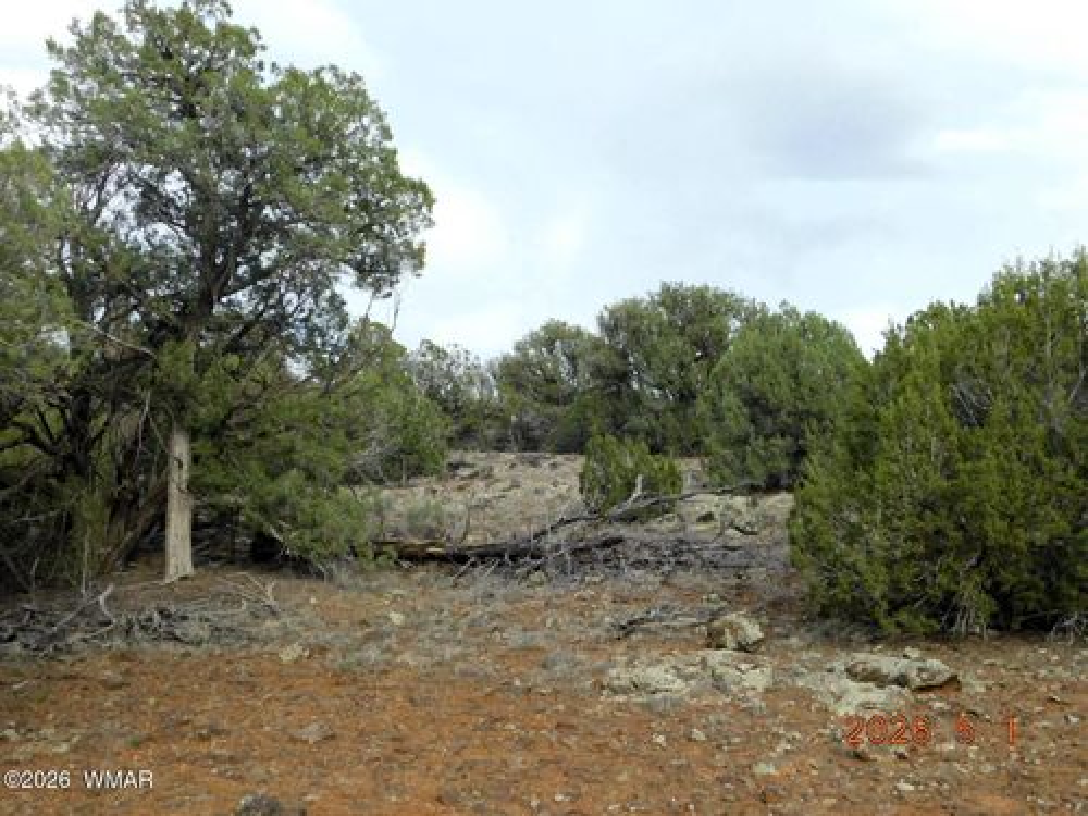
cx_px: 544
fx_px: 1257
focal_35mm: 40
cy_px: 408
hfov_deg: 46.8
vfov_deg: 36.0
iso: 125
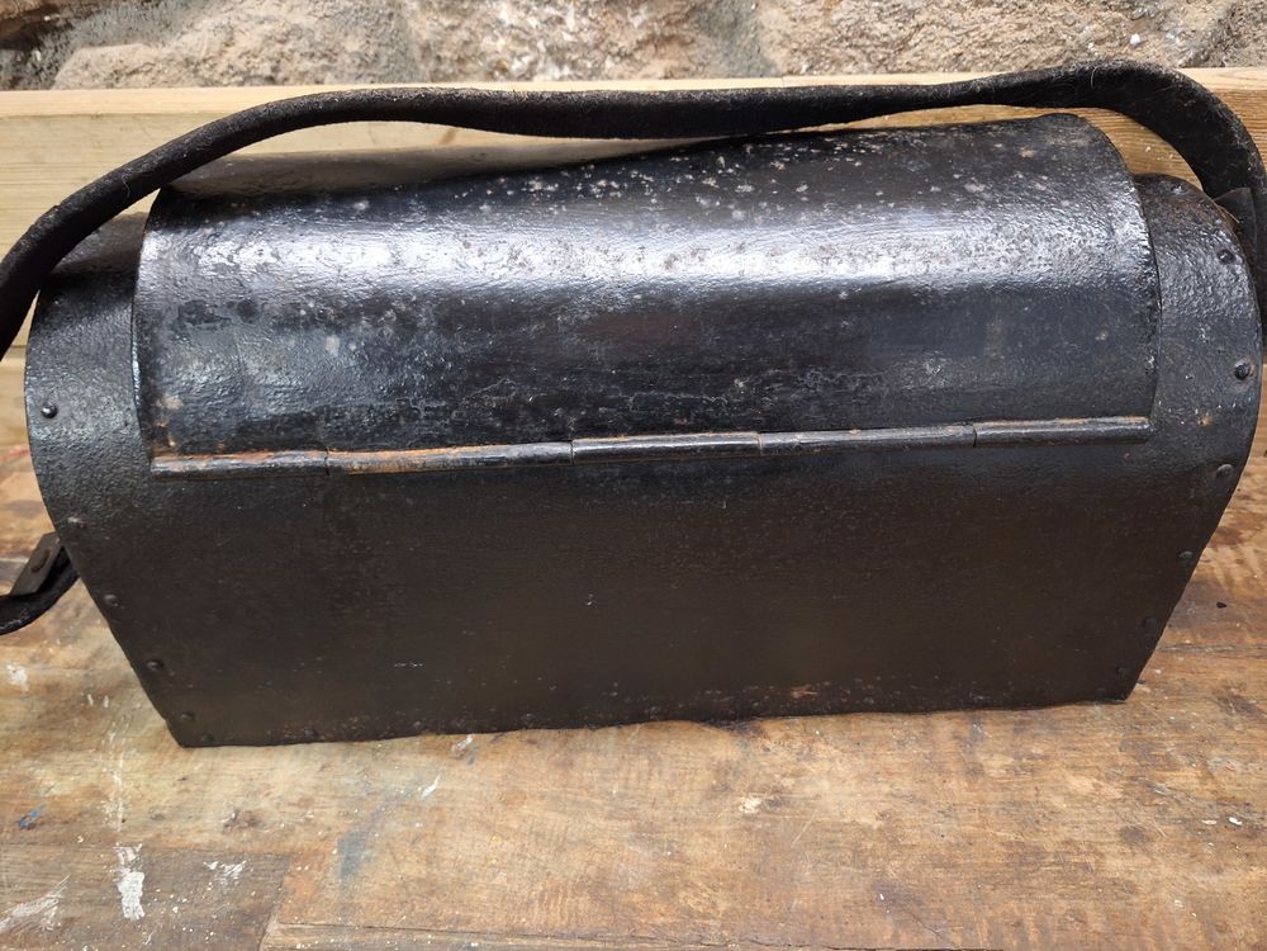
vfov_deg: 58.9
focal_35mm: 23
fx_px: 842
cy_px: 476
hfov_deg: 73.9
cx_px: 634
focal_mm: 5.54
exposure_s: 1/25
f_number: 1.8
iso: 320
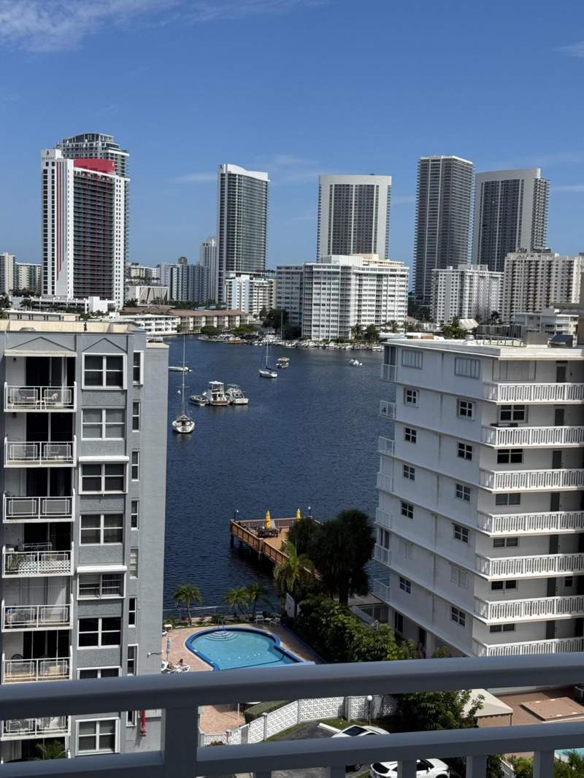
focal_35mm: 48
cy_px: 389
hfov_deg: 30.3
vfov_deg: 39.6
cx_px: 292
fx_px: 1079
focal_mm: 6.76
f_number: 1.78
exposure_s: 1/5848
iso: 64
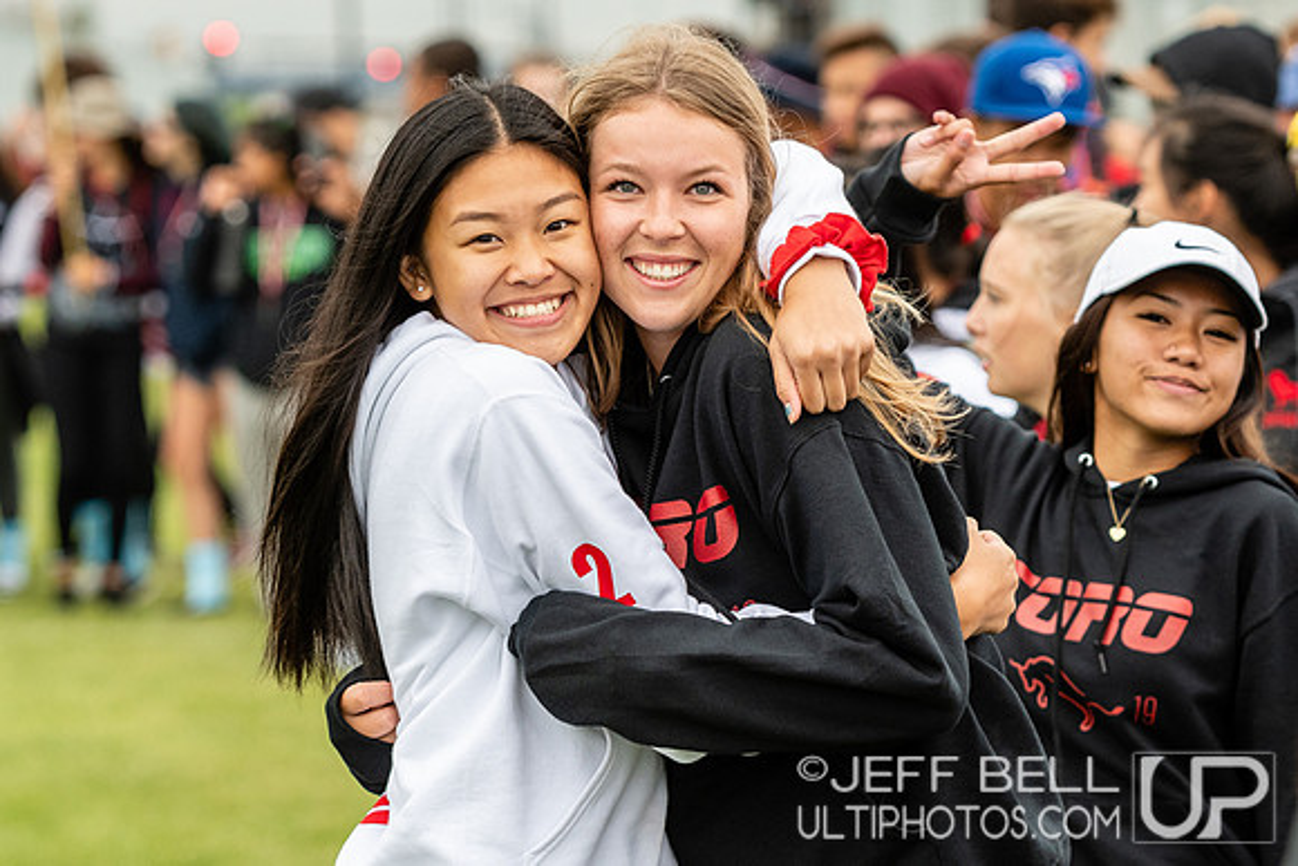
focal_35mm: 228
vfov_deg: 6.0
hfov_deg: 9.0
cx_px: 710
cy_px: 359
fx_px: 8223
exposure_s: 1/800
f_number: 4
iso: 640
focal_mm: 112
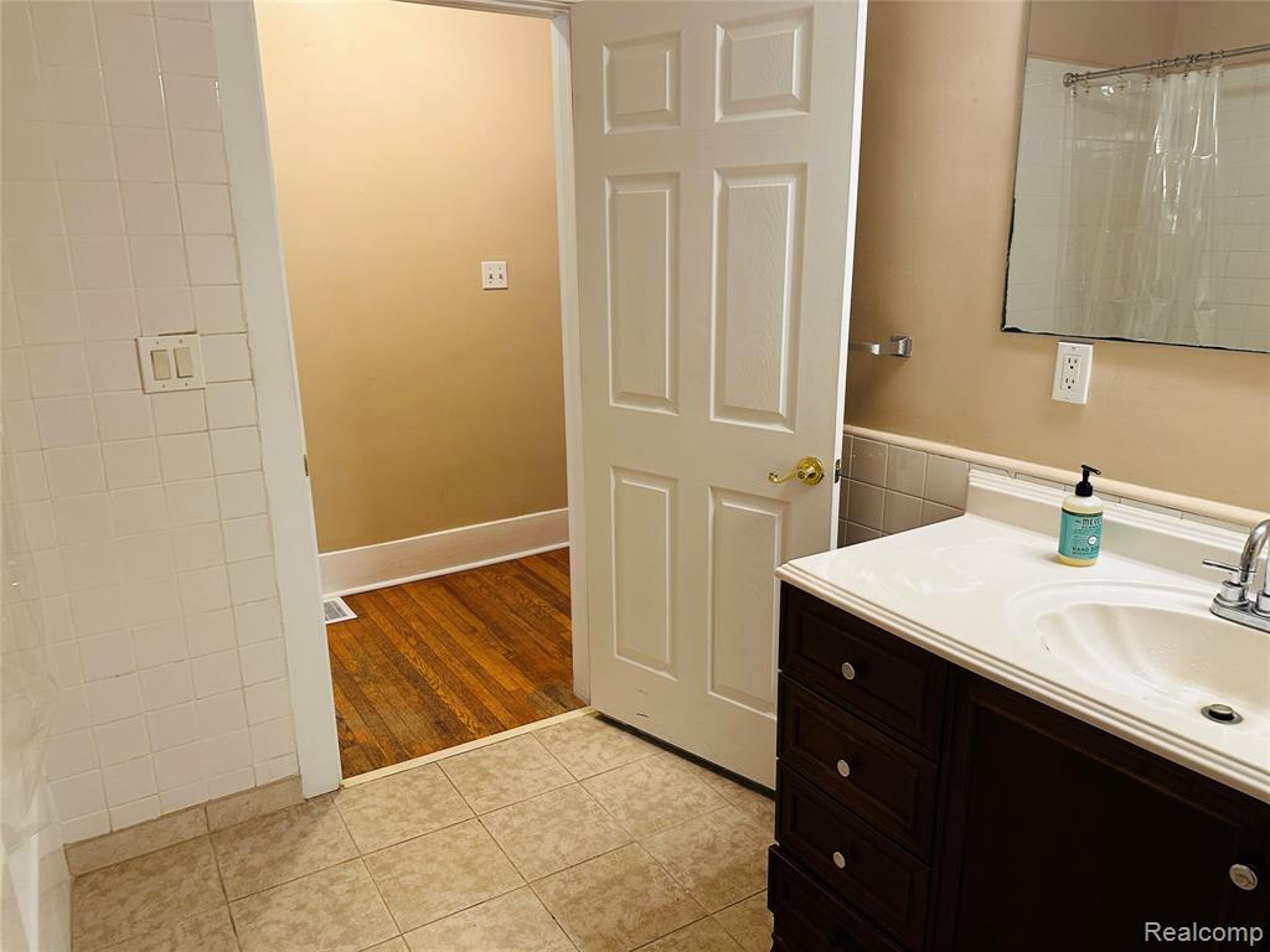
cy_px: 476
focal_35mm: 24
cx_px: 635
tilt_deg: -13.8
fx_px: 881
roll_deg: +1.0
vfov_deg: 56.8
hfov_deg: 71.6
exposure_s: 1/60
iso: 160
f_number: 1.78
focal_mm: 6.86
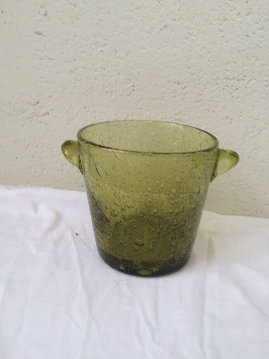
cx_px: 134
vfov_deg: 61.7
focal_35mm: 29
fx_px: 300
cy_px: 180
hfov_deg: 48.2
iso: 64
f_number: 2.2
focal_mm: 4.15
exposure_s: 1/33
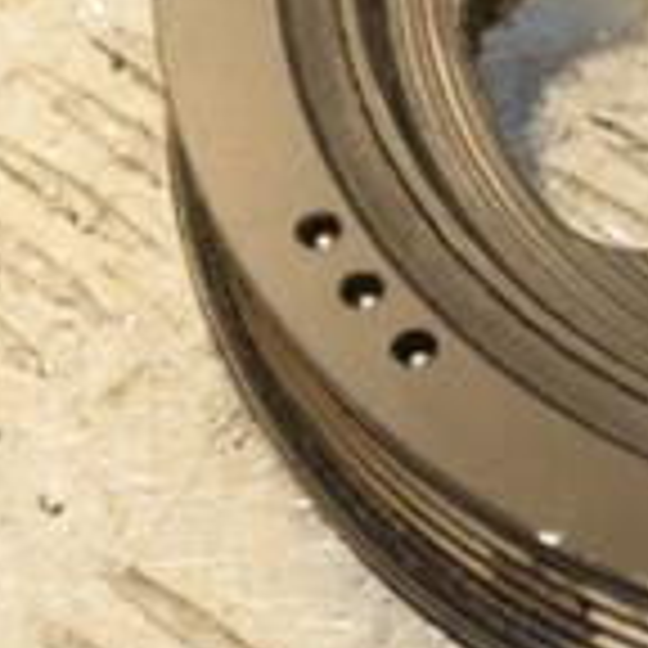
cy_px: 27
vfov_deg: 4.7
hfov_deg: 4.7
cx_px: 1026
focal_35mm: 373
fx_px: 7900
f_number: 5.3
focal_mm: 70
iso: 800
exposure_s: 1/200
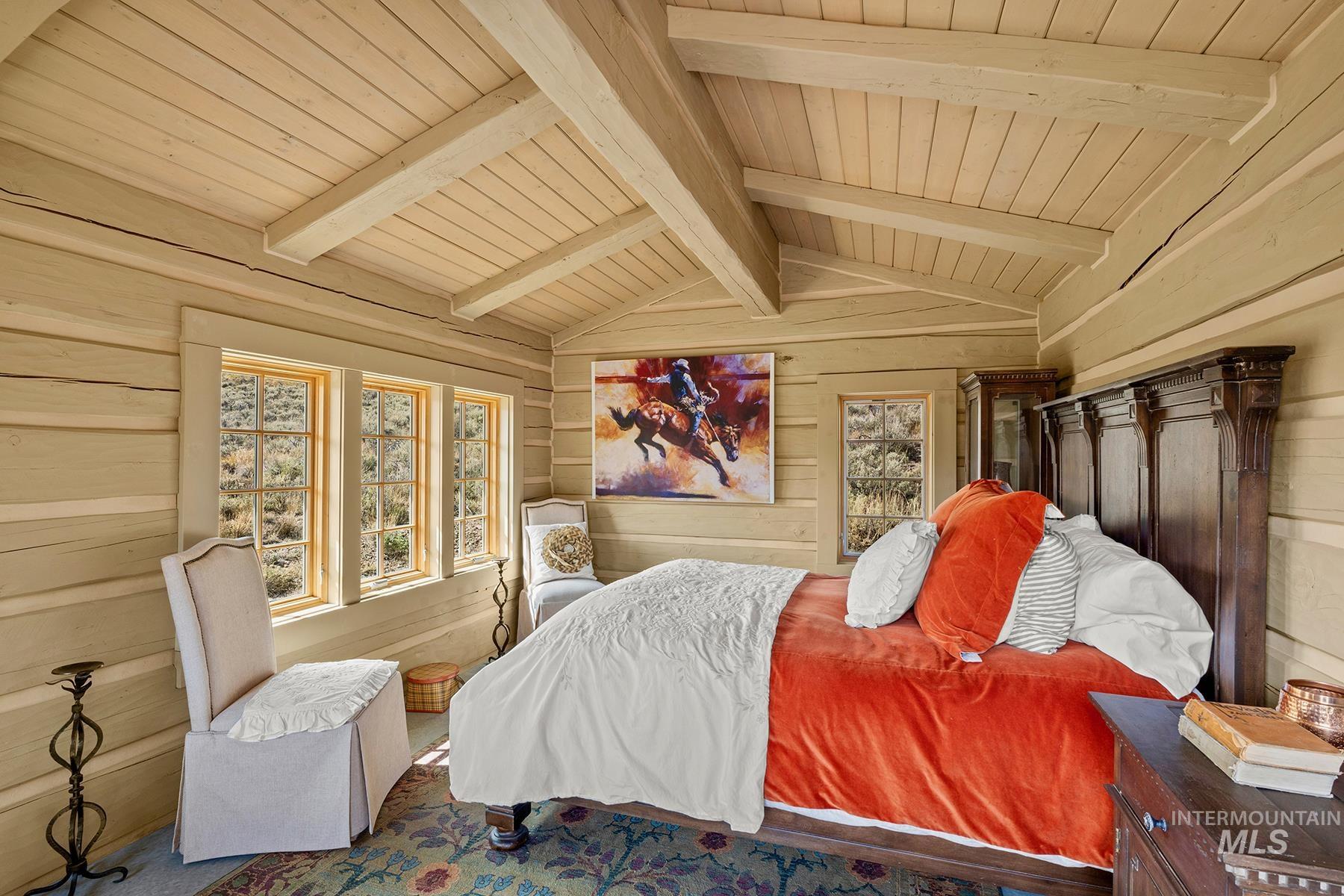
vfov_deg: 72.6
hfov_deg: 95.5
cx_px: 672
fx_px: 610
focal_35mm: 16
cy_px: 448
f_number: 9
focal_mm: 10.9
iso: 200
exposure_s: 1/8
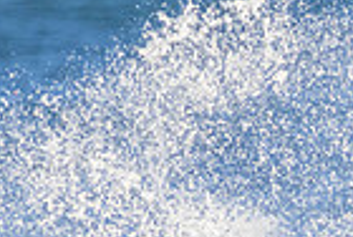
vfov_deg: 0.4
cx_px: 487
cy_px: 407
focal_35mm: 3303
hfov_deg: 0.6
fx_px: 32457
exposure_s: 1/2000
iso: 4500
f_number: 11
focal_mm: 800
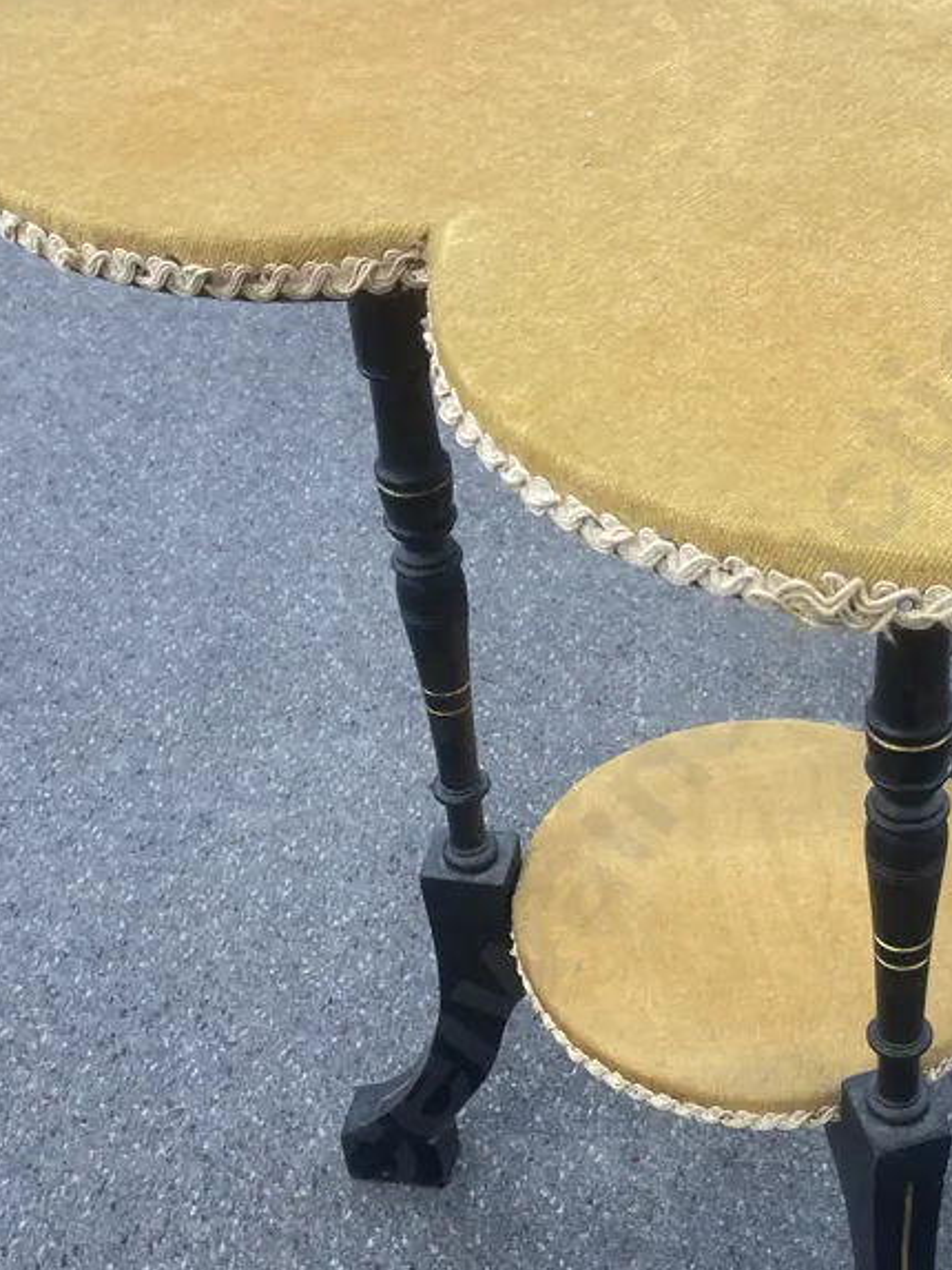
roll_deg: +1.7
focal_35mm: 50
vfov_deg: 38.1
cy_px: 738
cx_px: 691
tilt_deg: -43.7
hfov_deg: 28.8
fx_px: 1833
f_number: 1.8
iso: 100
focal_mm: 3.99
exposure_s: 1/50
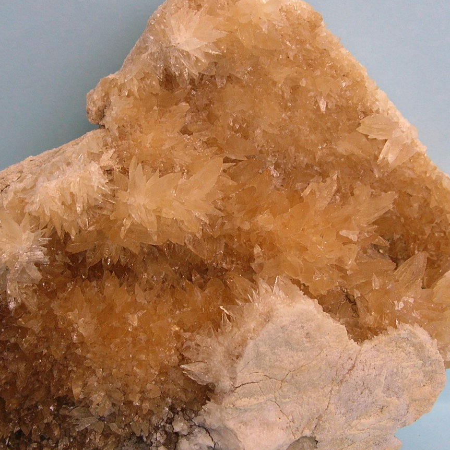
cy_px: 216
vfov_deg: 29.1
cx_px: 225
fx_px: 868
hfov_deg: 29.1
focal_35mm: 59
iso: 50
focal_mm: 6
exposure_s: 1/10.8
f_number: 2.7
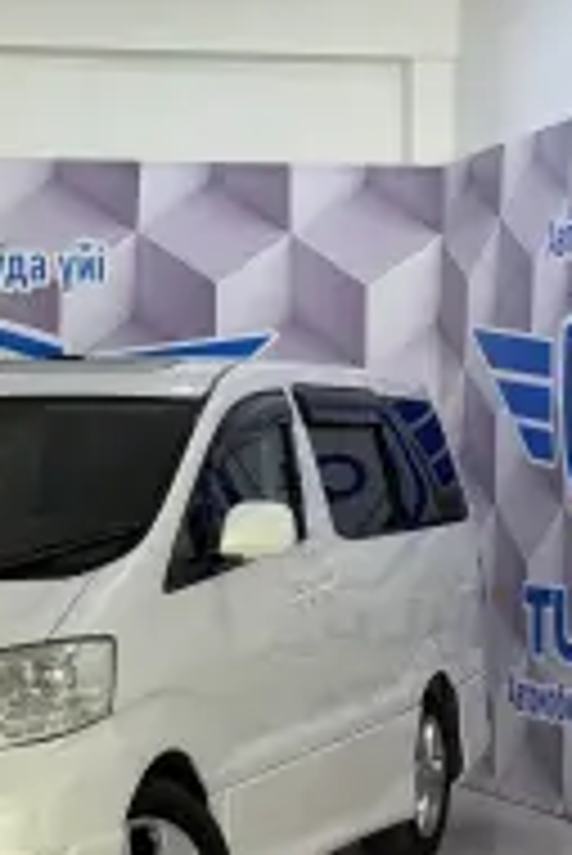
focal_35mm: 98
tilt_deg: -3.2
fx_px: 2331
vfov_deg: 20.7
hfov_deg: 13.8
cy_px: 623
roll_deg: +0.4
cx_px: 45
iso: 100
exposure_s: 1/100
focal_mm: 6.76
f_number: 1.78
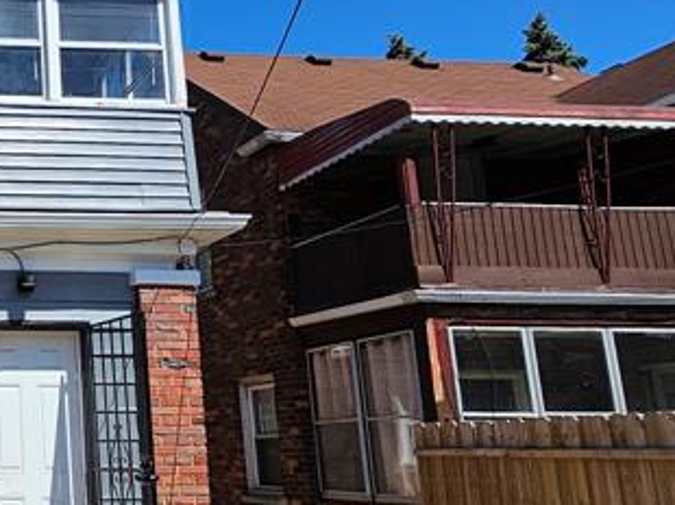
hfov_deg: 34.3
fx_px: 838
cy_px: 248
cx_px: -155
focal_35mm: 43
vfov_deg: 33.6
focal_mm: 2.2
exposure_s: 1/2745
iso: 50
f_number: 2.2
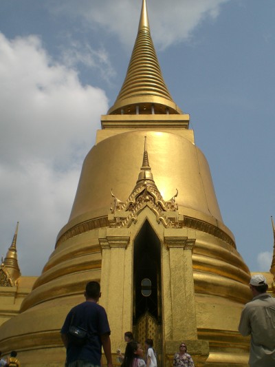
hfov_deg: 37.7
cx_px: 138
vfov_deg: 49.0
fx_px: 402
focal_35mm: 38
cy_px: 184
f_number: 4.4
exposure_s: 1/1000
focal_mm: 6.3
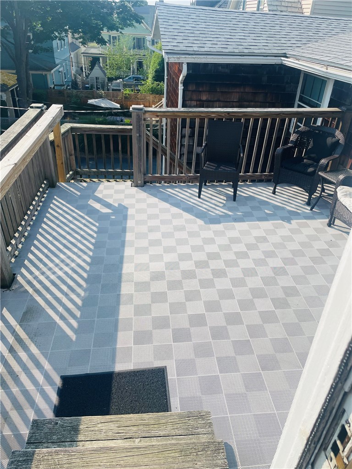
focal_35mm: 26
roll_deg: -2.3
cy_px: 234
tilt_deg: -31.6
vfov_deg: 67.3
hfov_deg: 53.1
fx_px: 353
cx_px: 176
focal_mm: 4.2
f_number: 1.6
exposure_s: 1/2959
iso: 32
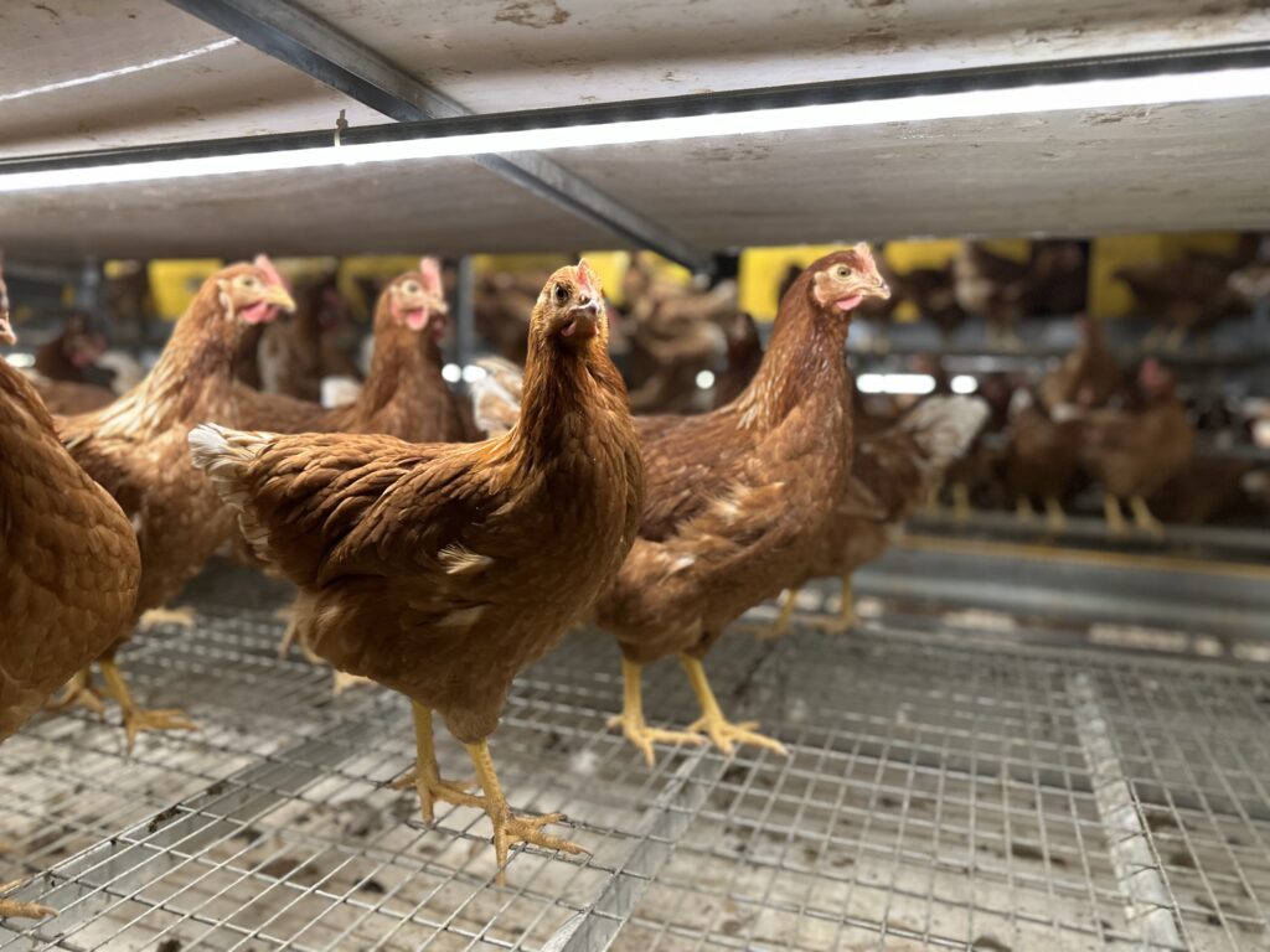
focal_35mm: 24
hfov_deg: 71.6
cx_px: 635
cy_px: 476
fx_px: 881
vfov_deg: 56.8
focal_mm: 6.86
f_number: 1.78
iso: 500
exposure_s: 1/60
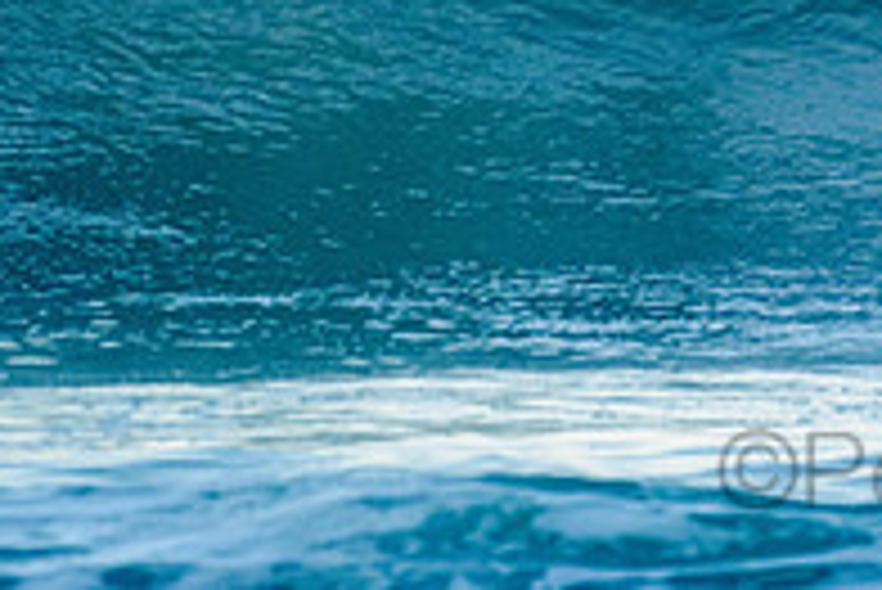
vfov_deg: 0.9
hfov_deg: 1.4
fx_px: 36286
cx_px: 1066
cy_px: -277
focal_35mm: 1480
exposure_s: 1/1600
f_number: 5.6
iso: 800
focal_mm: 500
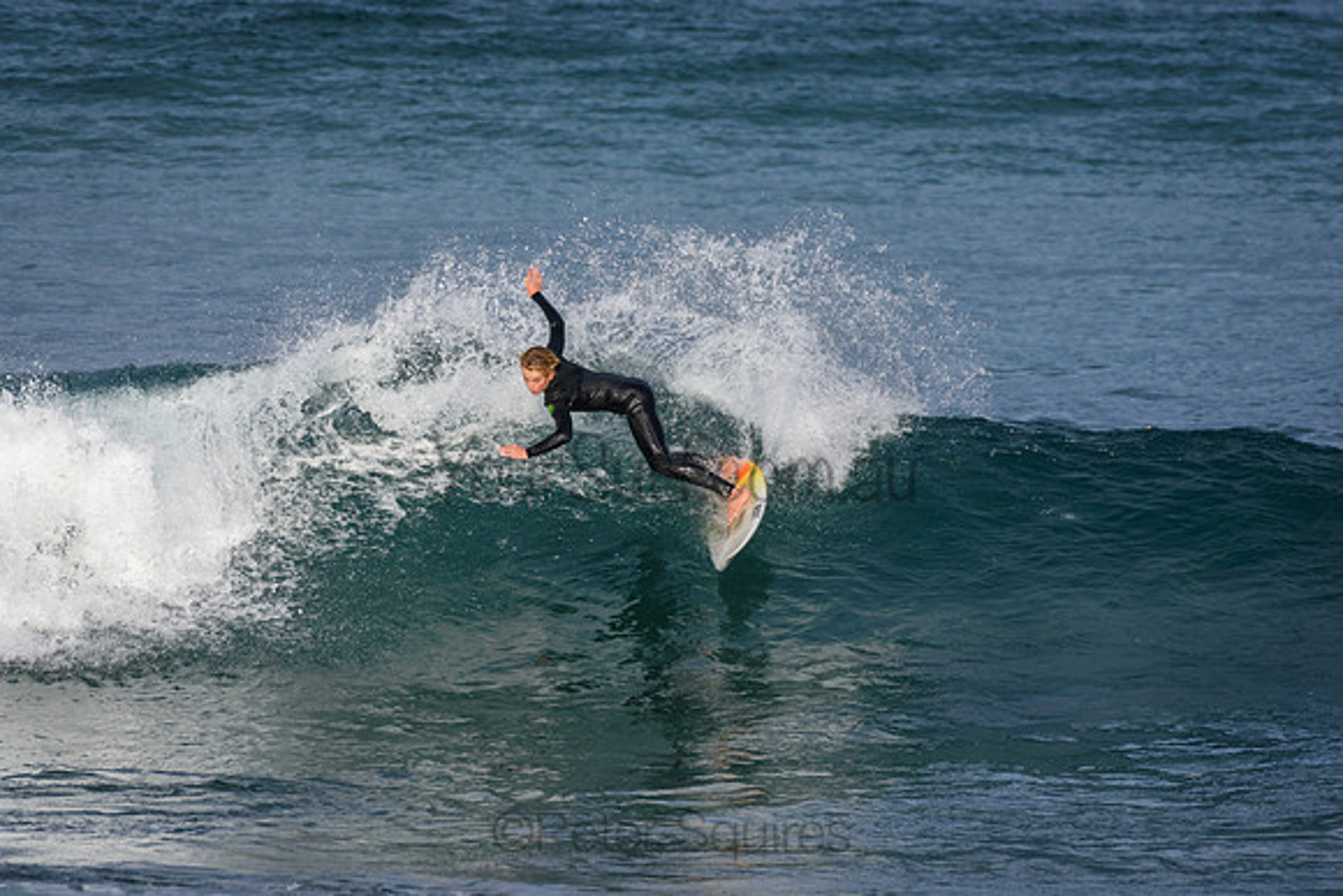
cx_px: 672
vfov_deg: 1.8
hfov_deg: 2.7
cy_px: 448
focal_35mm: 750
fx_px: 27984
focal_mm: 500
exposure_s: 1/2000
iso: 250
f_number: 5.6
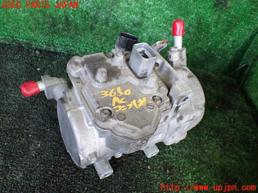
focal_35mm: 30
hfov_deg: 60.0
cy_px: 96
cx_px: 129
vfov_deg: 46.8
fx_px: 224
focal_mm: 5.4
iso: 640
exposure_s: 1/125
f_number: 2.3
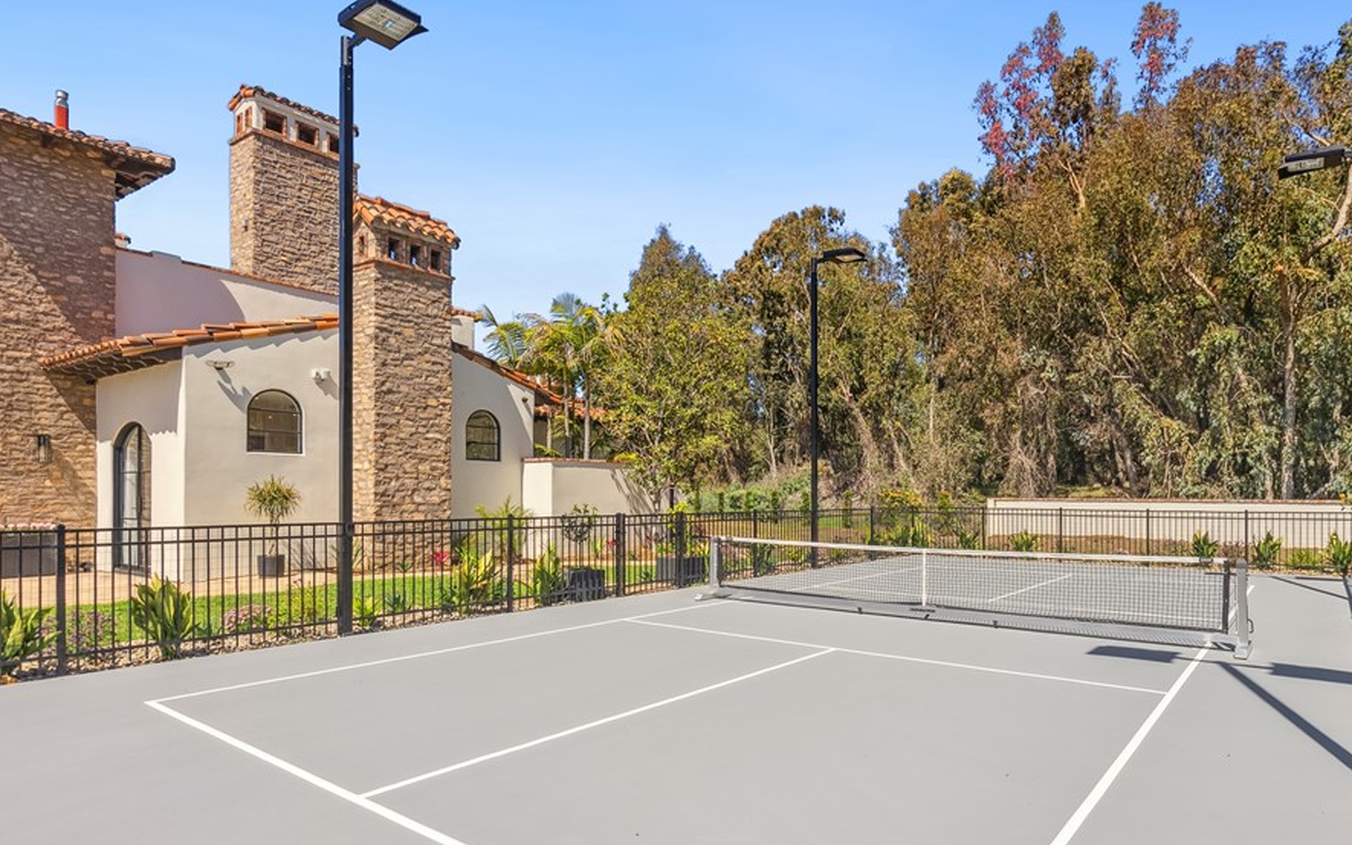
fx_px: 737
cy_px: 475
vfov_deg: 59.5
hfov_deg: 84.3
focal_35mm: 20
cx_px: 789
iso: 100
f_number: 8
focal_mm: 16
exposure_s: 1/320
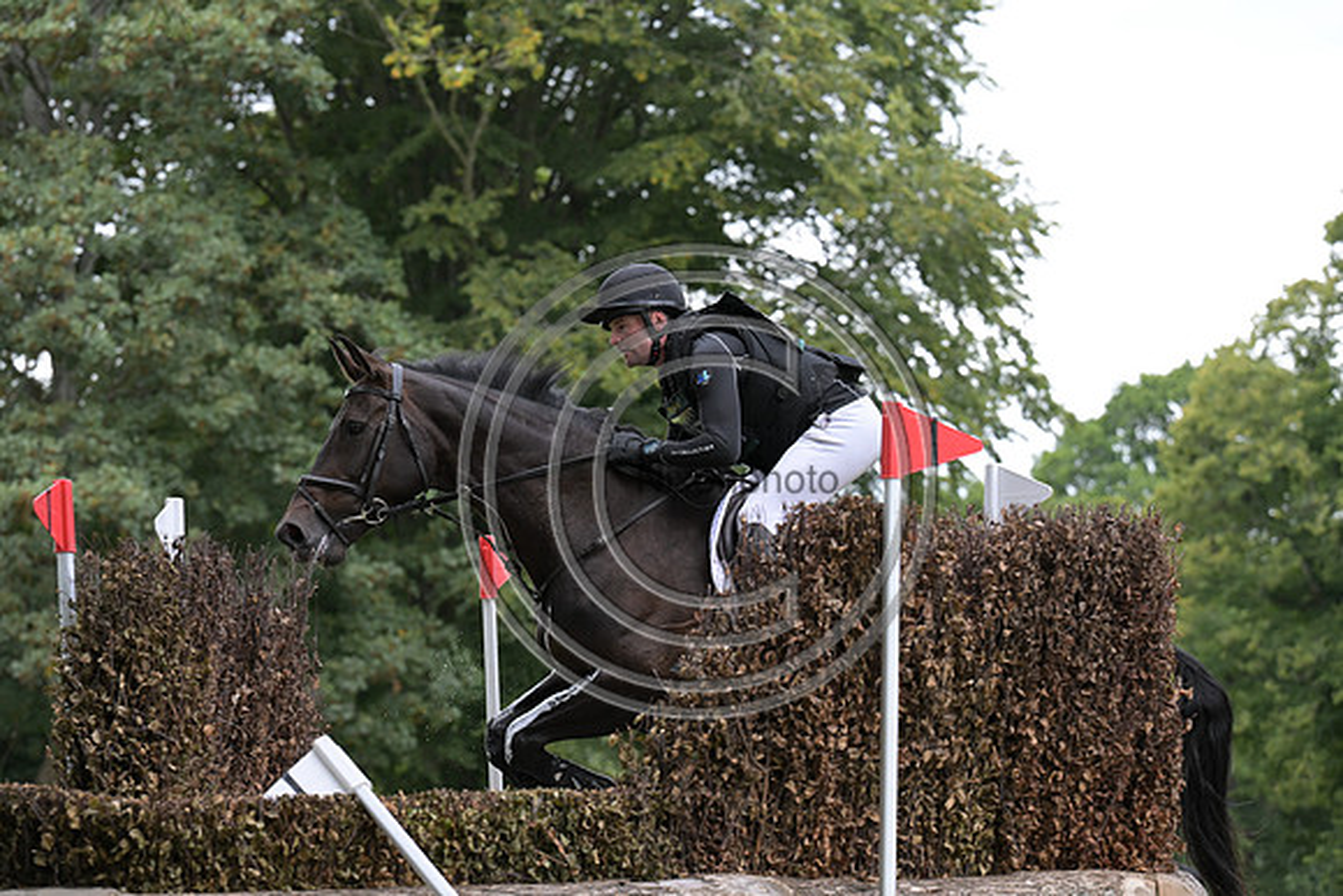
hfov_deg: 14.7
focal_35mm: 140
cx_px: 672
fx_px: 5224
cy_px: 448
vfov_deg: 9.8
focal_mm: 140
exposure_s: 1/1250
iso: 2200
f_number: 5.6
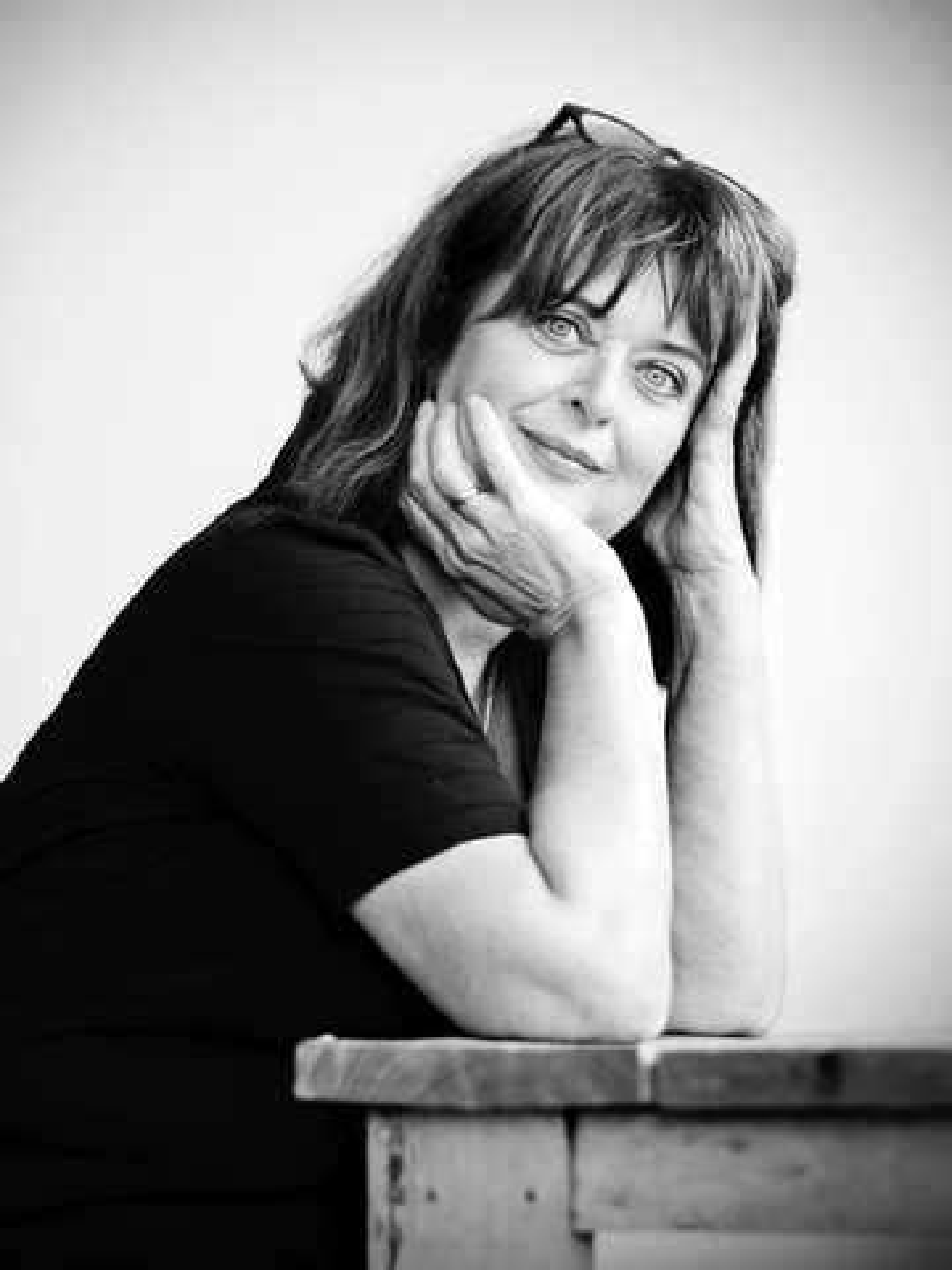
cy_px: 635
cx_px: 476
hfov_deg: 17.0
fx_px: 3190
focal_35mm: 87
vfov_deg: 22.5
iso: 400
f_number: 2.8
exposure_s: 1/125
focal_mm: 110
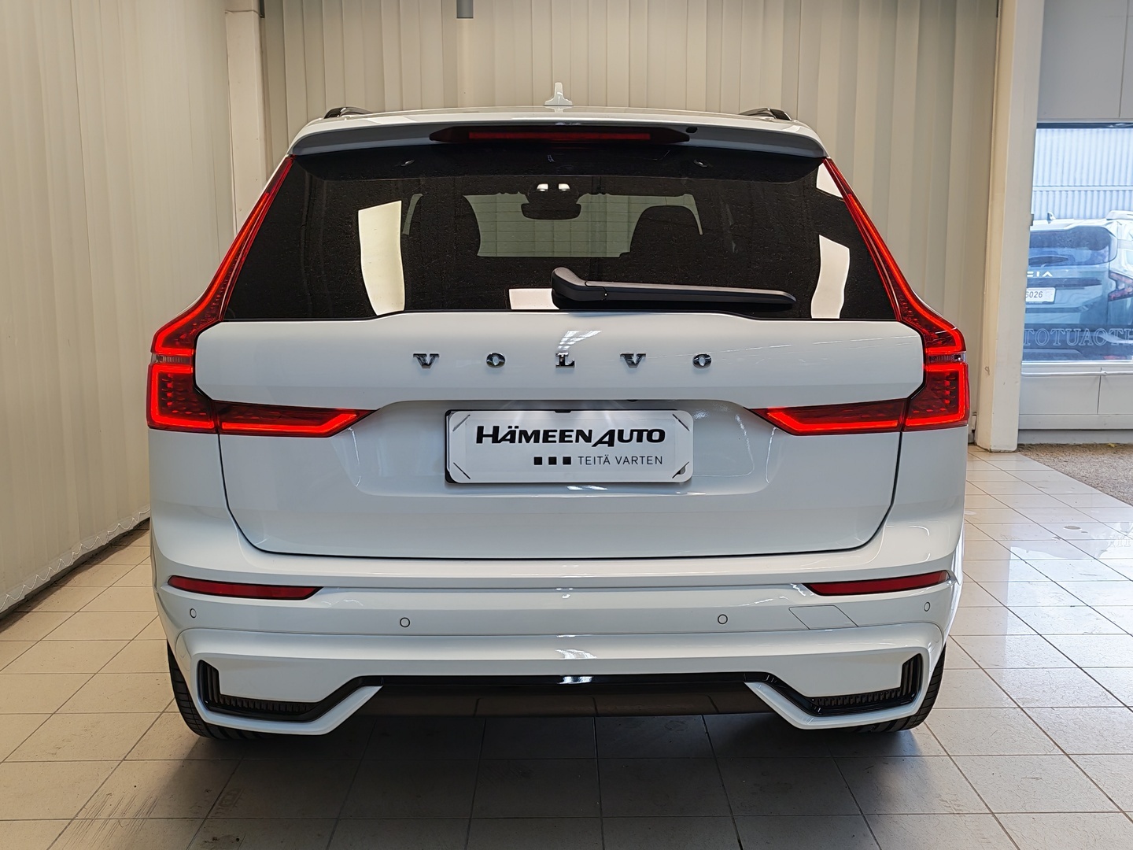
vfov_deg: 40.7
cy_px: 425
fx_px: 1146
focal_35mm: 35
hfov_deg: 52.6
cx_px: 566
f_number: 1.6
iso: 50
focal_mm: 5.4
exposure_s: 1/100
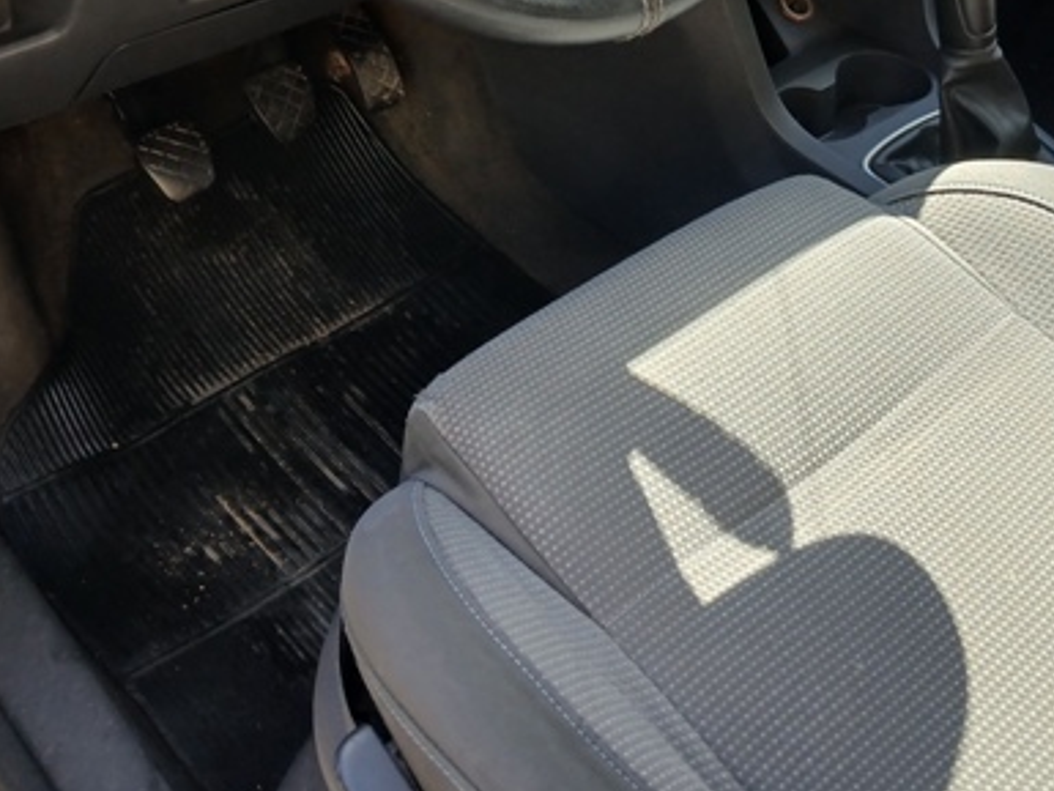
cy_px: 3
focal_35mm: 54
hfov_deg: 35.5
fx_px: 1645
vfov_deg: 25.7
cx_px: 548
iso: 32
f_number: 1.8
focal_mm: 3.98
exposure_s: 1/60
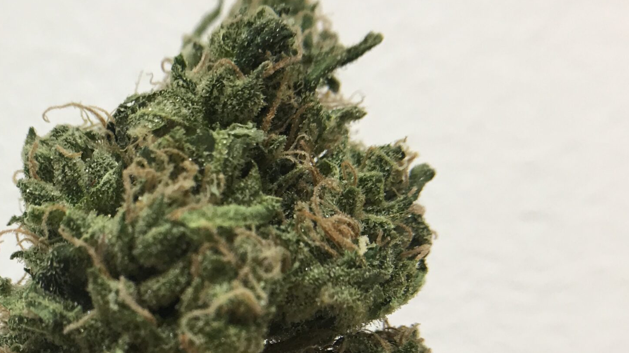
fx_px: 934
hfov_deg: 36.7
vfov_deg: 21.1
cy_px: 295
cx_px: 198
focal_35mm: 56
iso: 40
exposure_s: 1/17
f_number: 2.2
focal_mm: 4.15
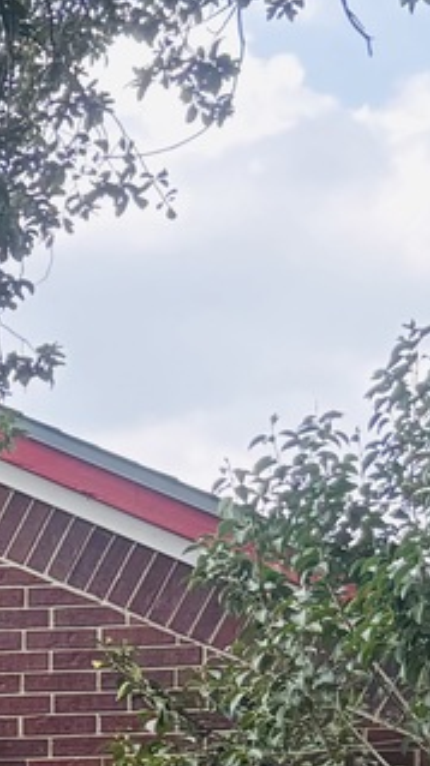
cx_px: -906
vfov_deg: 15.8
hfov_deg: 8.0
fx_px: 2599
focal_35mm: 128
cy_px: 1047
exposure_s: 1/565
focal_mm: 5.96
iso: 50
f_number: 1.6
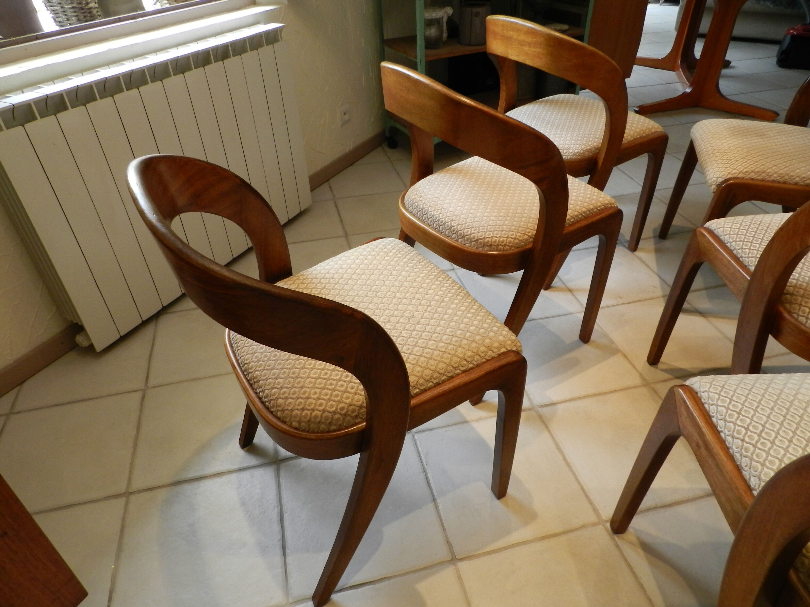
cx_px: 405
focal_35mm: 23
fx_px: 538
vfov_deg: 58.9
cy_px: 304
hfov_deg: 73.9
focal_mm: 4
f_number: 3.4
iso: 320
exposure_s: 1/30
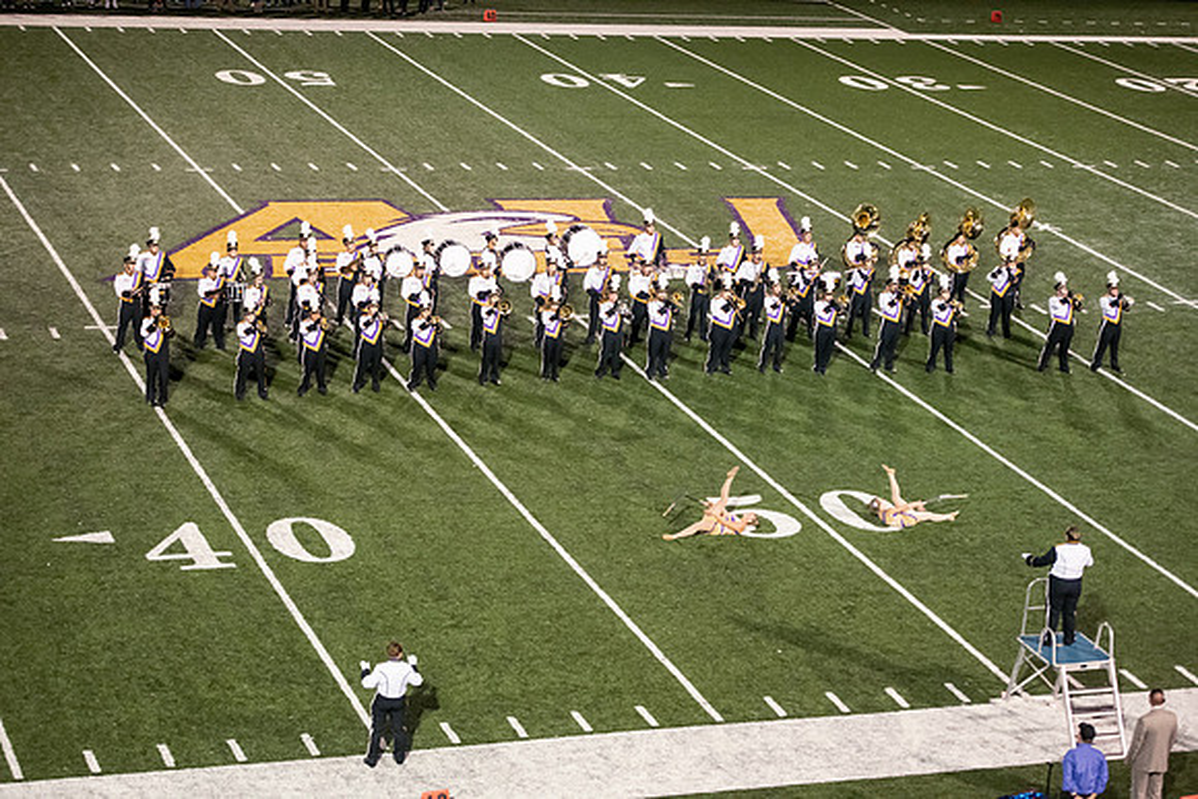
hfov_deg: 23.6
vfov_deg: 15.9
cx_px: 599
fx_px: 2862
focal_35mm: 86
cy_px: 400
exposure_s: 1/500
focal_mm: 86
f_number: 3.2
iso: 5000
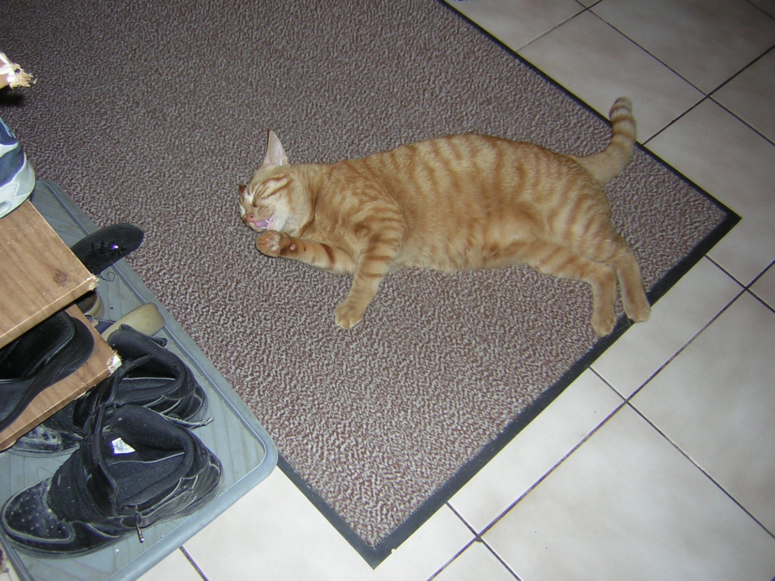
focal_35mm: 36
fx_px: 806
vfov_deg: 39.7
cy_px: 290
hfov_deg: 51.4
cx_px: 388
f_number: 2.6
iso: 50
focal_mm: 4.7
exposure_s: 1/60.1
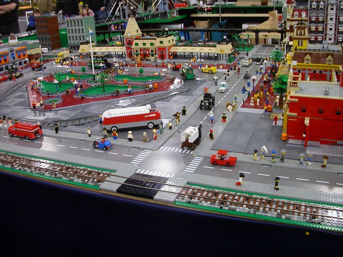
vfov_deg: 38.7
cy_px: 128
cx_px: 172
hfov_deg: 50.1
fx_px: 367
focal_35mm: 37
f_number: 2.7
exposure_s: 1/14.4
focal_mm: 5.6
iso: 100
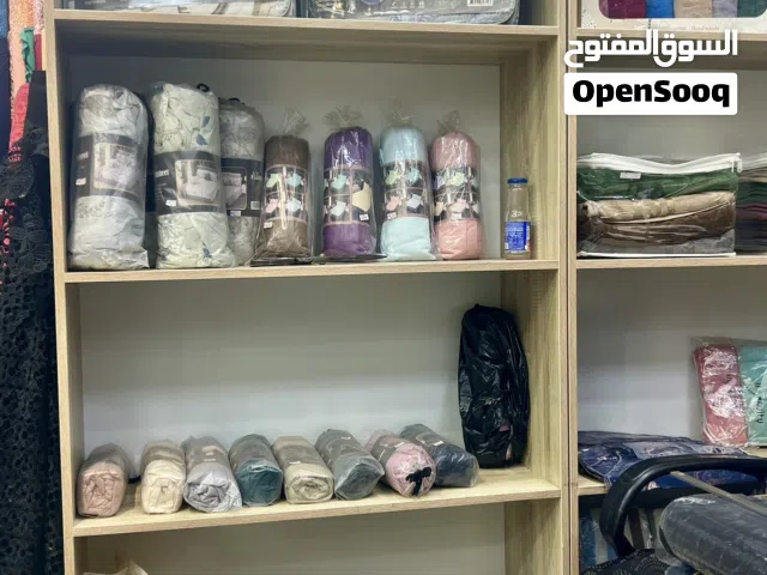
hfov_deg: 67.3
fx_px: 576
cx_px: 384
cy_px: 288
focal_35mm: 26
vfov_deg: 53.1
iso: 64
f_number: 1.5
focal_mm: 5.7
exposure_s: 1/100
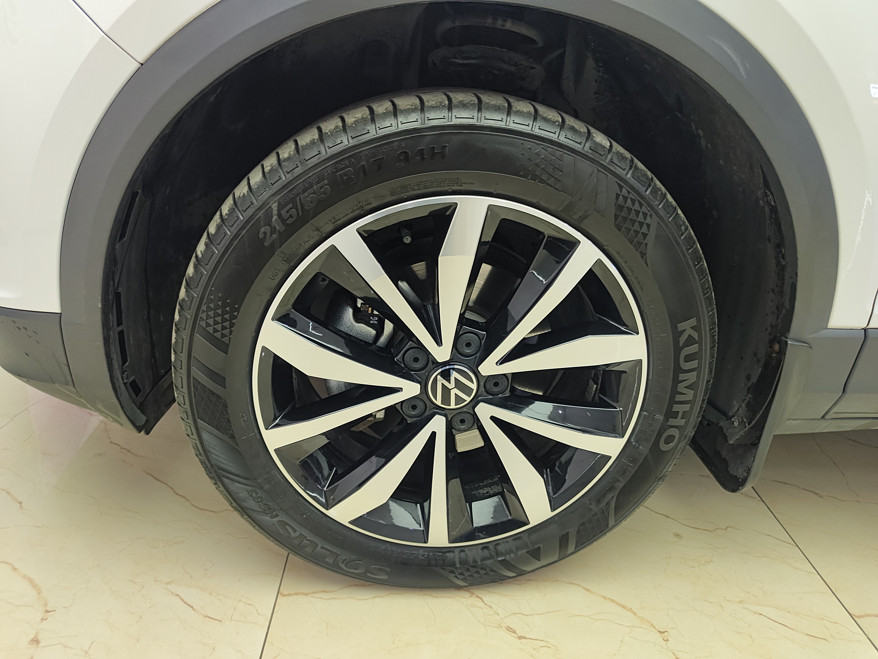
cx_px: 439
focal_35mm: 24
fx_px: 609
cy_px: 330
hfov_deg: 71.6
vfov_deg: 56.8
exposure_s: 1/50
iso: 365
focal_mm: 5.56
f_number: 1.88
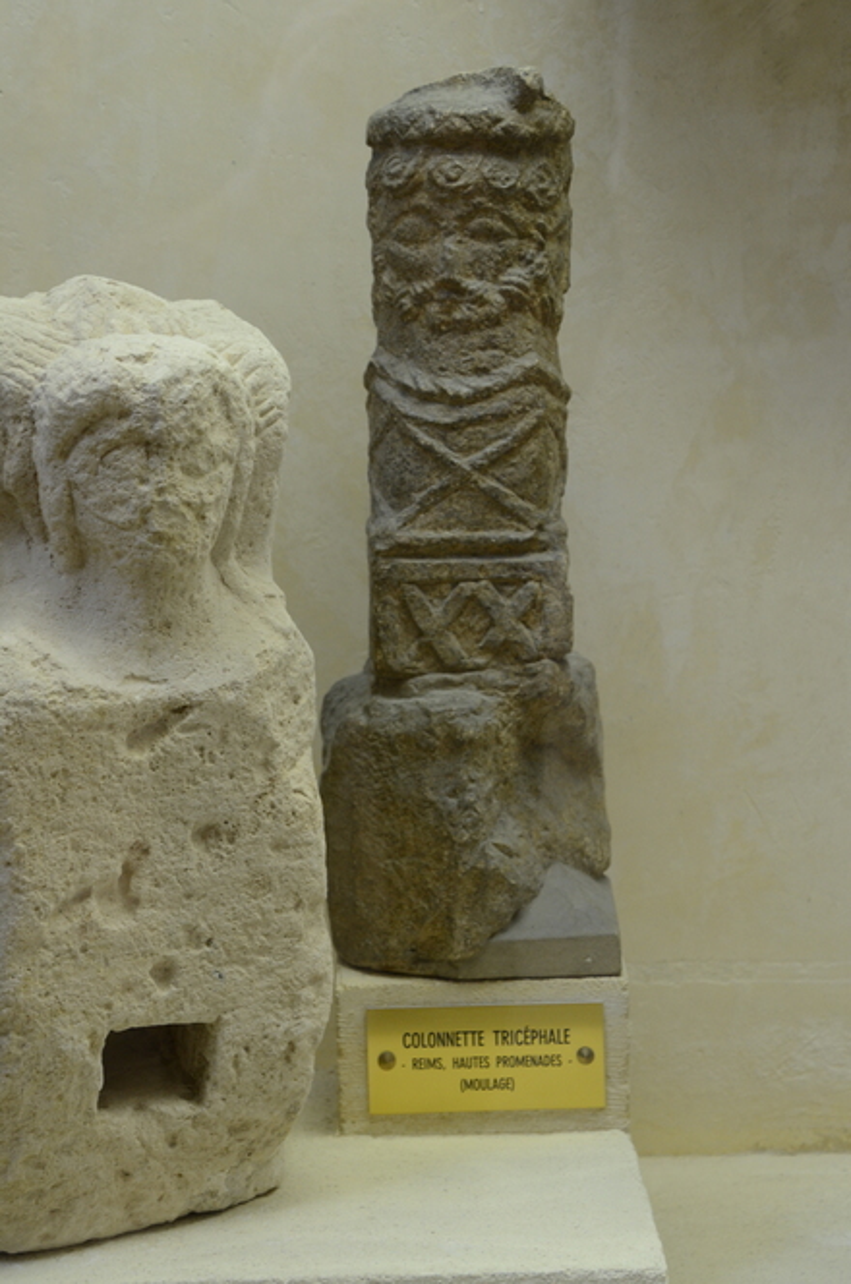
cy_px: 642
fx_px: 2670
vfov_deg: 27.0
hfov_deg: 18.1
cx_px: 426
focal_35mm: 75
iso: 1000
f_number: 5
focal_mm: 50
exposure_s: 1/100
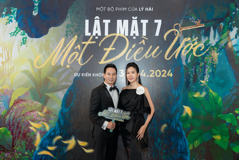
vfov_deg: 37.8
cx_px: 120
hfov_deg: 54.4
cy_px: 80
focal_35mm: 35
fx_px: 232
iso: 1000
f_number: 3.5
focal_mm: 35
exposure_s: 1/100
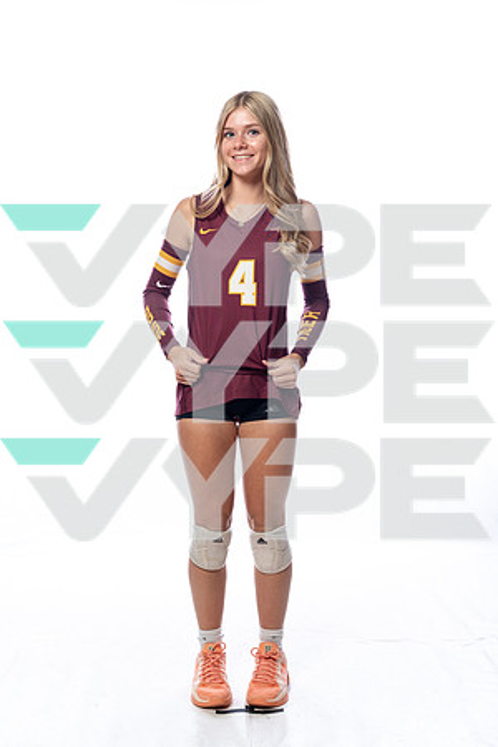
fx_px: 1183
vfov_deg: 35.1
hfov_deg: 23.8
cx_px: 249
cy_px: 374
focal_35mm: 57
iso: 640
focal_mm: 57
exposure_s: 1/250
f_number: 5.6
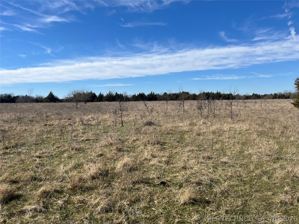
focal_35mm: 26
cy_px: 112
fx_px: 225
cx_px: 150
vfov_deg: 53.1
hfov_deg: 67.3
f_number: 1.6
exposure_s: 1/4854
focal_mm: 5.1
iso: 50
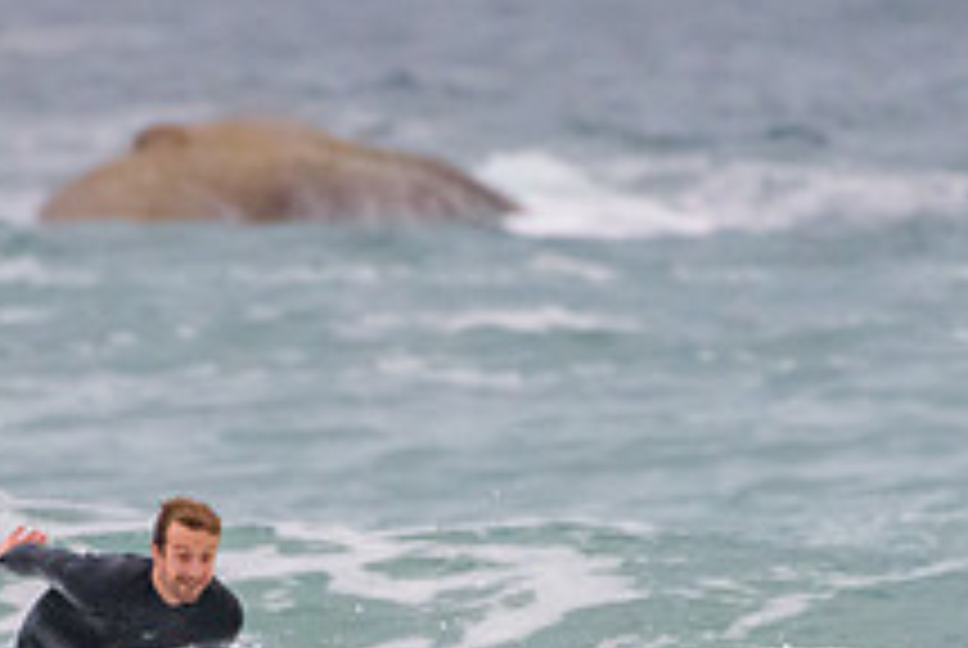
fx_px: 44481
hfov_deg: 1.2
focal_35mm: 1652
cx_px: 114
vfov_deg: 0.8
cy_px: 767
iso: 1800
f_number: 5.6
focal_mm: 500
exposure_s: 1/1250
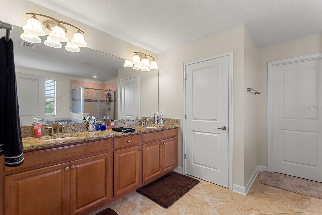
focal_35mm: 15
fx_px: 134
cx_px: 161
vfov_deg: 77.3
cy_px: 108
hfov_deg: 100.4
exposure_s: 1/13
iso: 400
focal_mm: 10
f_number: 4.5
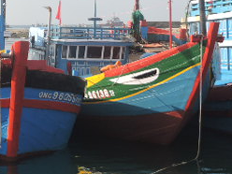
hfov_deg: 15.0
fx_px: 865
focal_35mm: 129
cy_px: 23
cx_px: -13
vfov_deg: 11.4
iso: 100
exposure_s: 1/500
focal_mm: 9
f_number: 4
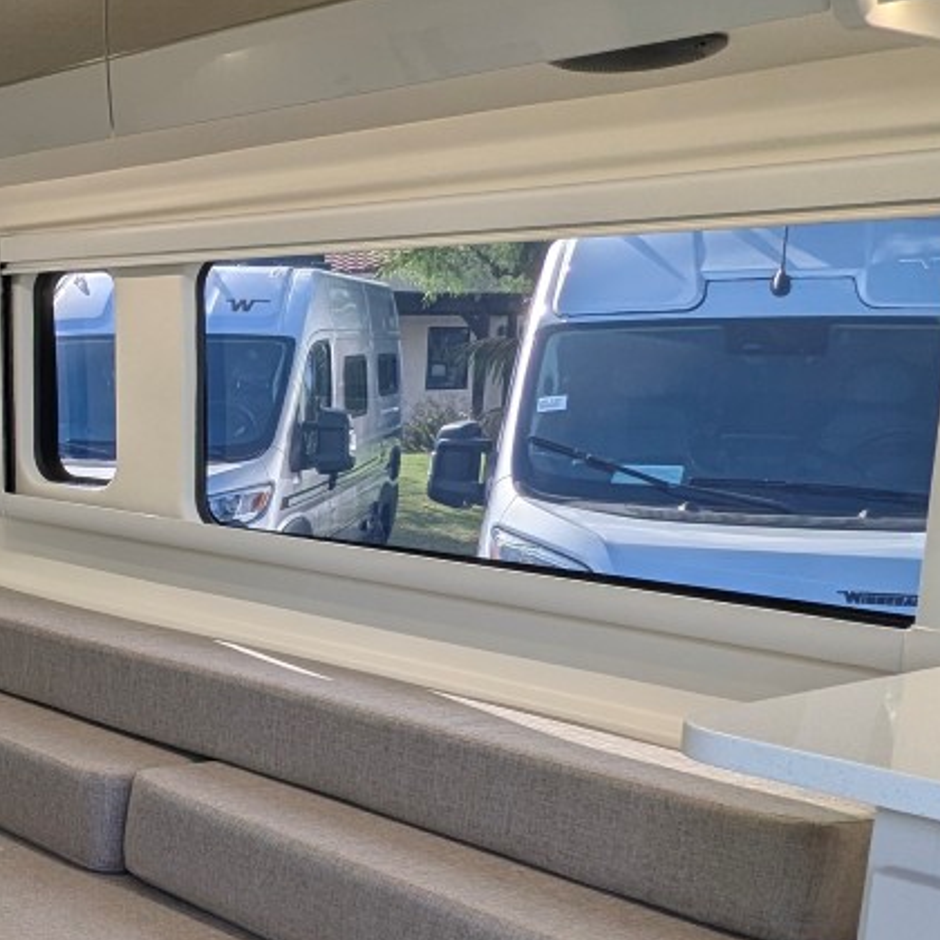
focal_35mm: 47
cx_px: -196
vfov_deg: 35.7
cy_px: 629
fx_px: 1444
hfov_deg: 30.5
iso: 42
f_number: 2.2
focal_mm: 2.35
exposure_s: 1/167
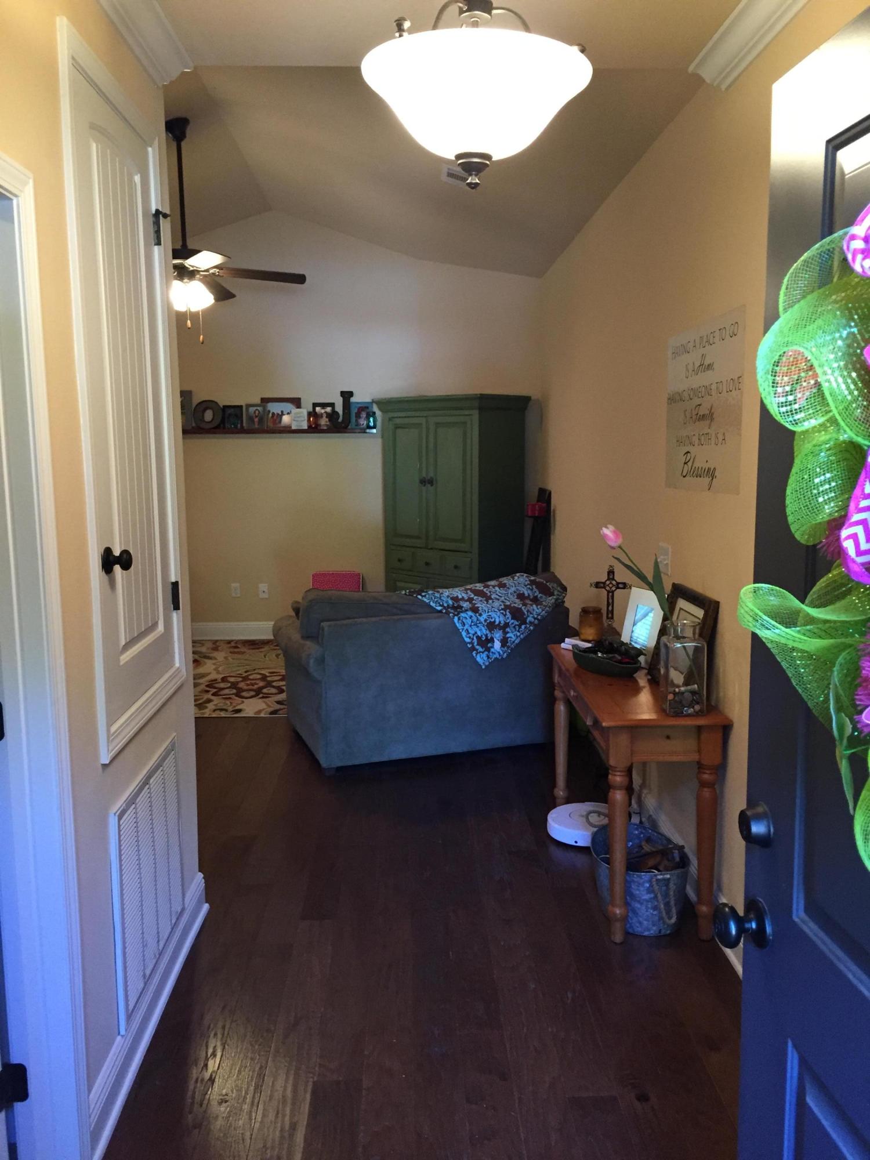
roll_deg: +0.8
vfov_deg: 61.7
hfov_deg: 48.2
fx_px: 972
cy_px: 580
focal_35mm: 29
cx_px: 435
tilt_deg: -6.6
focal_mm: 4.15
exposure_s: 1/30
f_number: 2.2
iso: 200
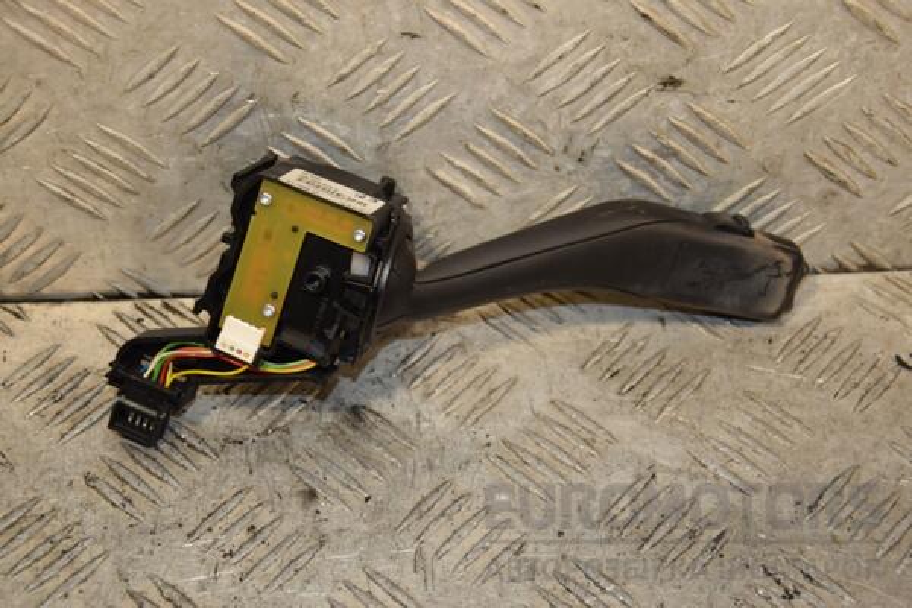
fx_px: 1976
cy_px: 304
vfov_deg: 17.5
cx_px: 456
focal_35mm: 78
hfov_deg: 26.0
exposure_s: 1/200
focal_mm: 52
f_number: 5.6
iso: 800
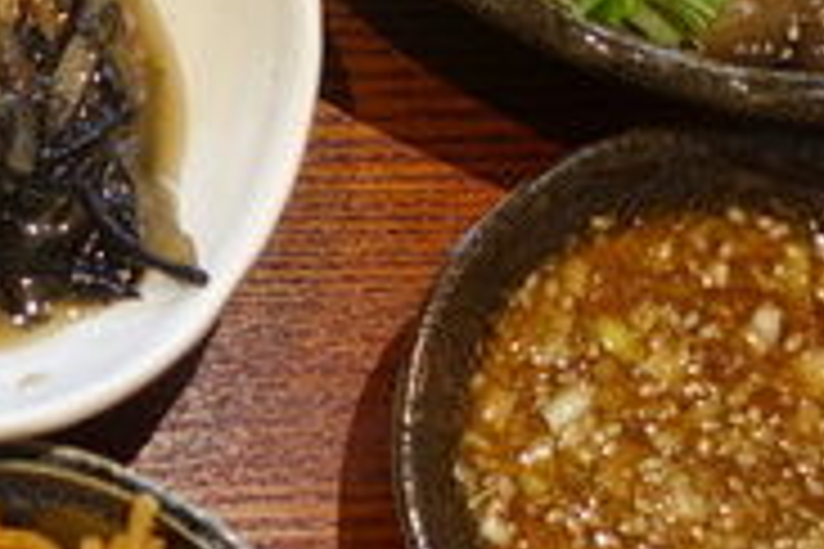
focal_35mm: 107
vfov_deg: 12.7
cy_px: 446
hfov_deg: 17.7
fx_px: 2449
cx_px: -295
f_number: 1.8
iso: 200
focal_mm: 8.8
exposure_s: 1/30
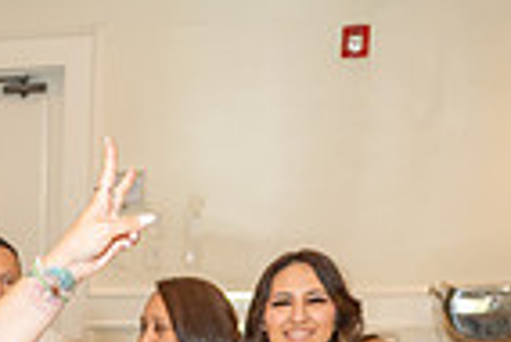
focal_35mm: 98
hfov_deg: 19.2
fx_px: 1392
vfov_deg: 12.6
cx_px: -158
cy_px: 632
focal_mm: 24
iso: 800
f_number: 3.5
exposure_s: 1/125
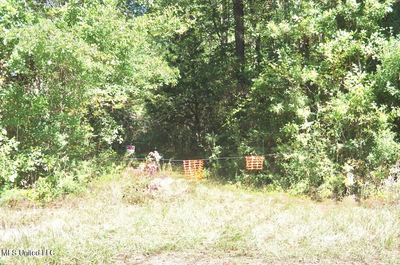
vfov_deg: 24.9
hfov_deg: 36.9
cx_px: 200
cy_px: 132
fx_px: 599
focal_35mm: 54
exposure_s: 1/100
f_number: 5.6
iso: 100
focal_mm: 36
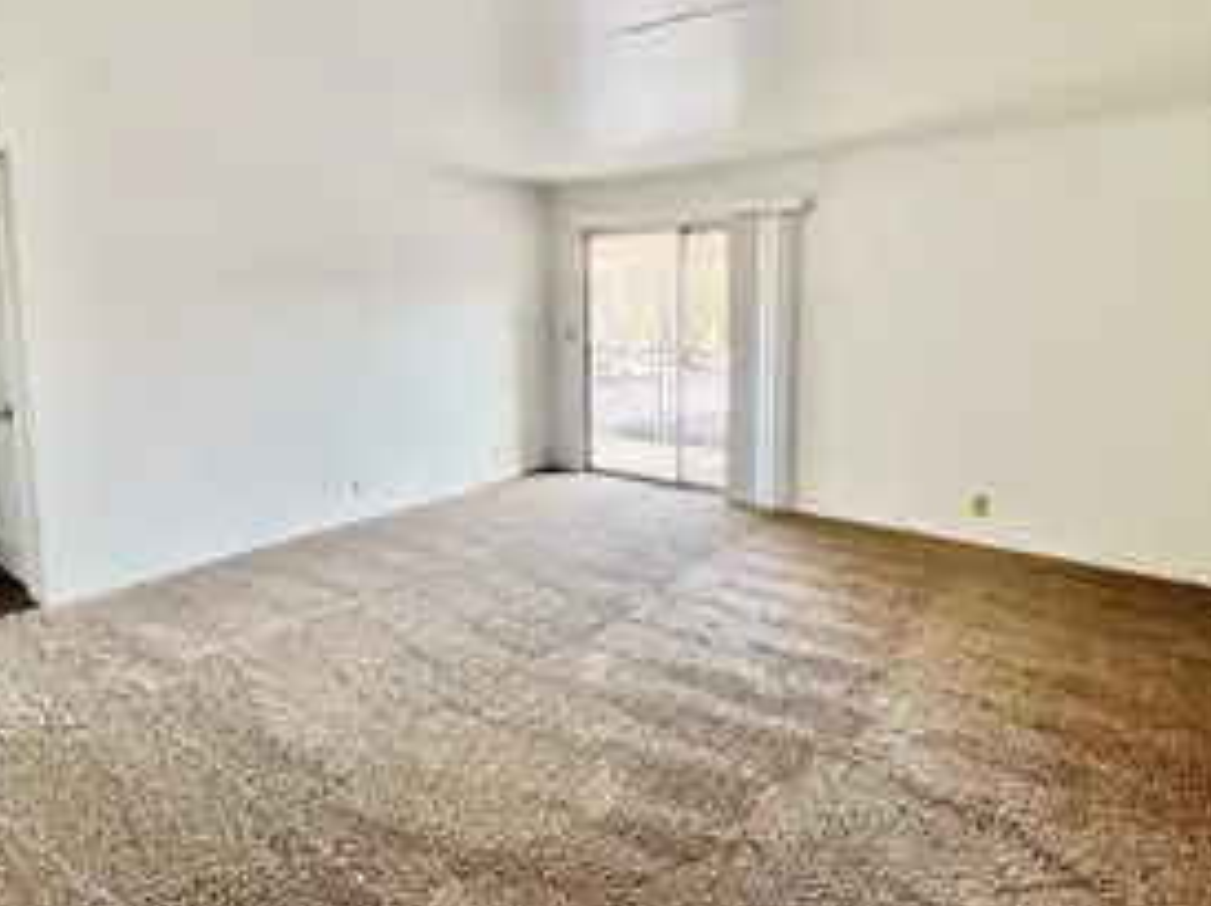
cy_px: 367
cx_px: 641
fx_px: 664
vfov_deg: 68.0
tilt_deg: -6.3
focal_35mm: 19
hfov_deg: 84.6
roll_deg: +0.8
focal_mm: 1.57
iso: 100
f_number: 1.8
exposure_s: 1/120
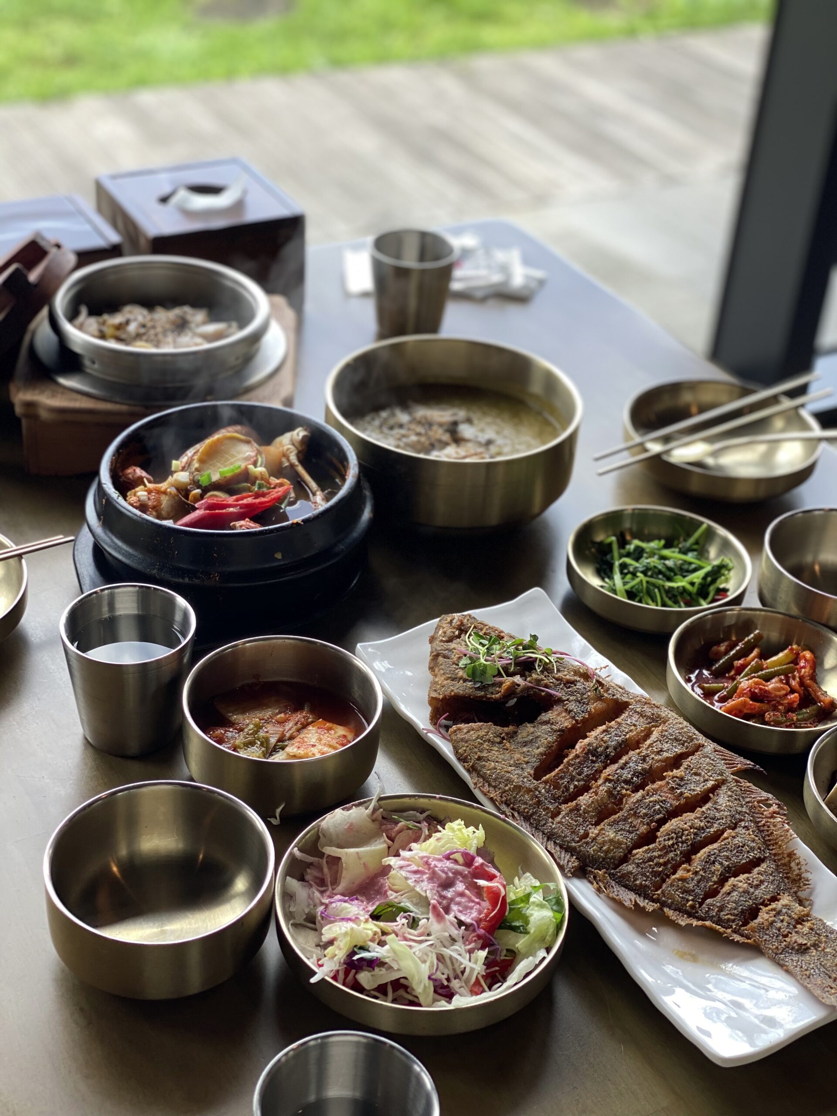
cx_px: 418
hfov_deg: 28.0
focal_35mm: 52
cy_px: 558
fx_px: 1676
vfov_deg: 36.8
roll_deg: -4.9
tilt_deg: -33.0
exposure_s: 1/120
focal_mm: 6
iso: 20
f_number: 2
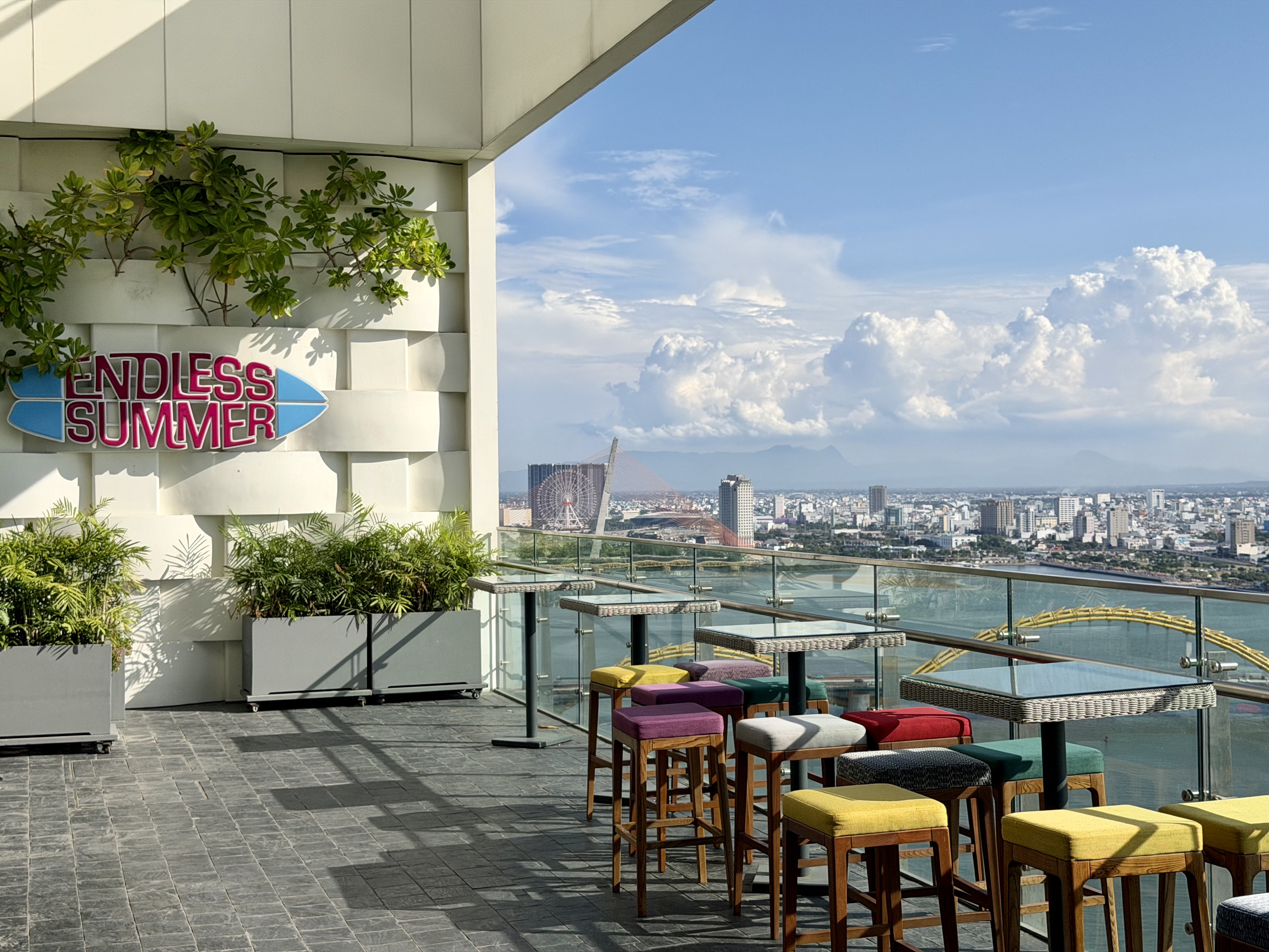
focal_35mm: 48
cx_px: 634
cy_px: 476
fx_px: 1760
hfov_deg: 39.7
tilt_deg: -0.2
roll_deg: +0.4
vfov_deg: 30.3
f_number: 1.78
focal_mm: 6.76
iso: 64
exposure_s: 1/7143
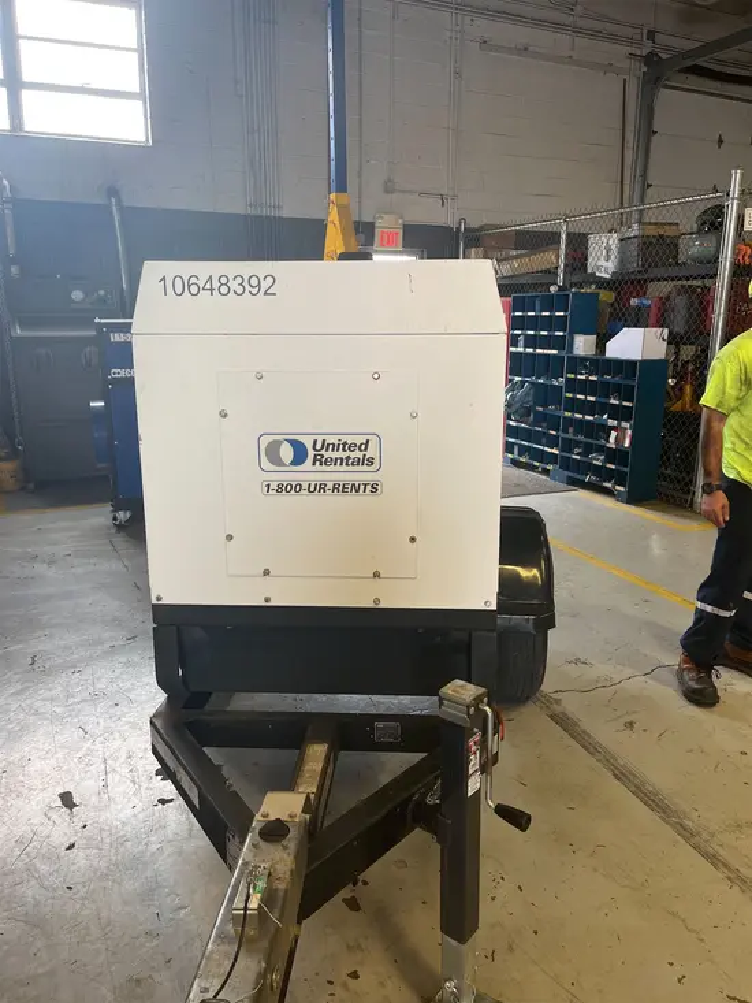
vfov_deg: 67.3
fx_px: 753
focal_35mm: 26
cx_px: 376
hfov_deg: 53.1
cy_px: 502
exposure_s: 1/120
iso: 100
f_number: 1.6
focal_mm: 5.1
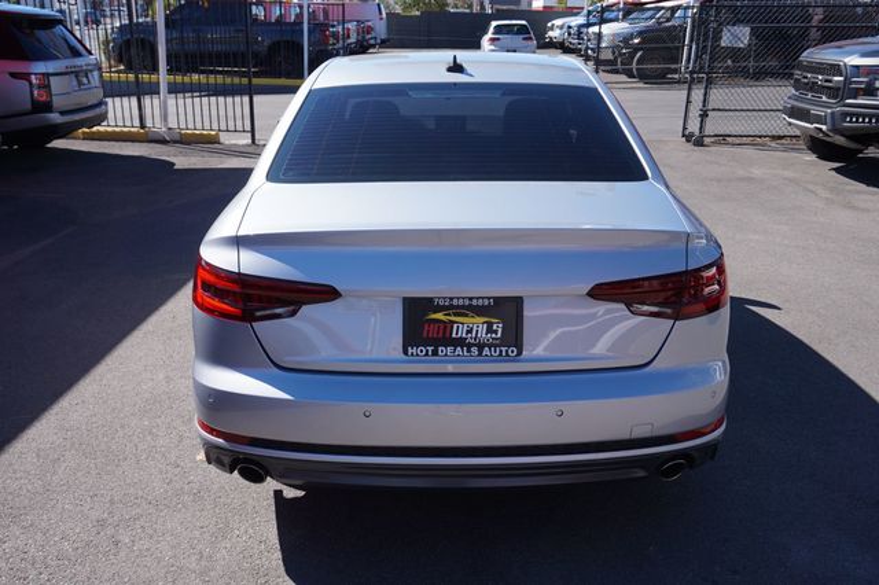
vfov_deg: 41.7
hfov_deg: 59.5
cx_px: 440
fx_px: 769
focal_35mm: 32
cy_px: 292
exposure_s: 1/250
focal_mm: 21
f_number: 7.1
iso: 100
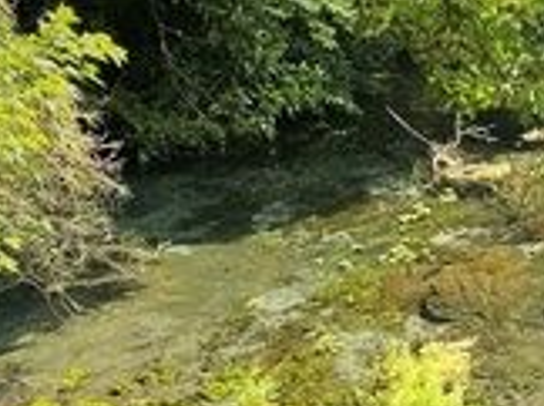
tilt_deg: -22.3
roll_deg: +0.8
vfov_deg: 11.1
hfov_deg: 14.4
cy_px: 455
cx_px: 734
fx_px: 2056
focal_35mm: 131
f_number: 1.6
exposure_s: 1/500
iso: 32
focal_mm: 4.2
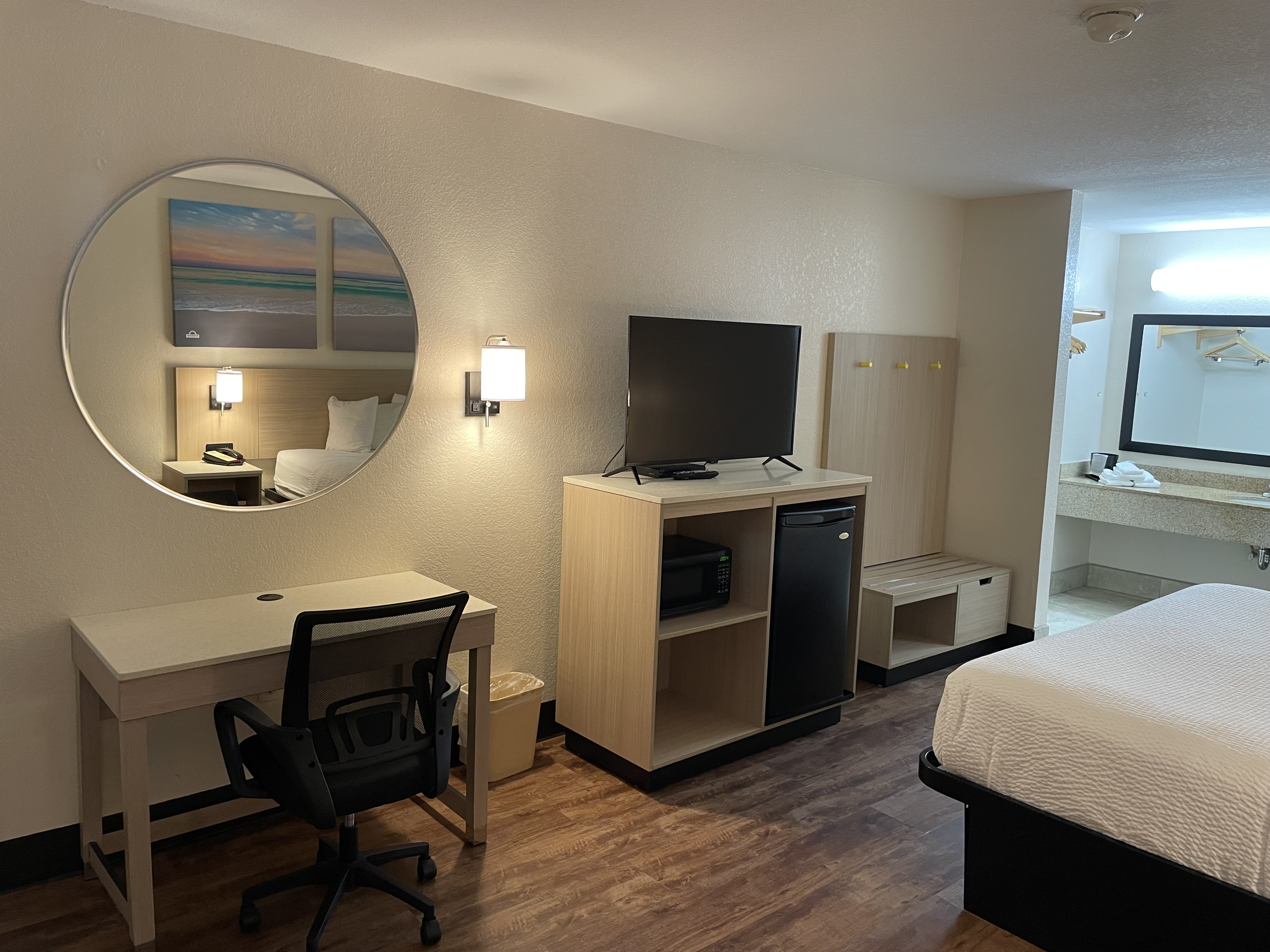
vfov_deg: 53.1
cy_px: 476
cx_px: 635
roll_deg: -1.6
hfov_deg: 67.3
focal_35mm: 26
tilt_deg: -6.8
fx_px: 954
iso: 125
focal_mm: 4.2
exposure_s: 1/60
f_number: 1.6
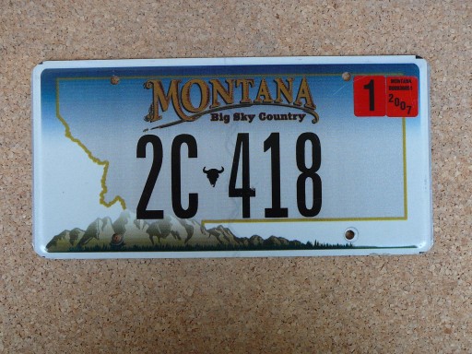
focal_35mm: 41
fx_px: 559
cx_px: 236
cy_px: 177
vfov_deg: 35.1
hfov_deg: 45.8
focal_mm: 6.1
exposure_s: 1/30
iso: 125
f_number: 3.1
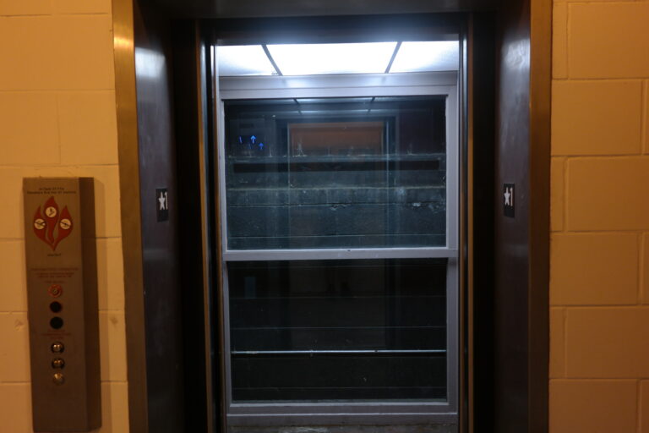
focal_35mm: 30
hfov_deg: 61.9
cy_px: 216
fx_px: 541
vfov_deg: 43.6
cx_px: 324
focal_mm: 20
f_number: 3.5
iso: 800
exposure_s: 1/40
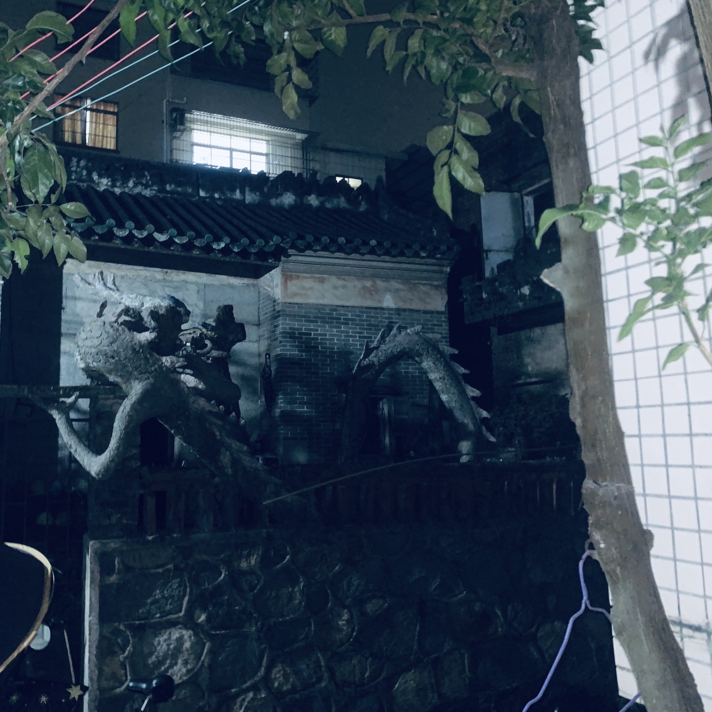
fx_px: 721
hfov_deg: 52.2
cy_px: 354
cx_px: 286
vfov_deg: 52.5
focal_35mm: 31
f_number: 1.8
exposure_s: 1/4
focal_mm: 4.25
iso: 400
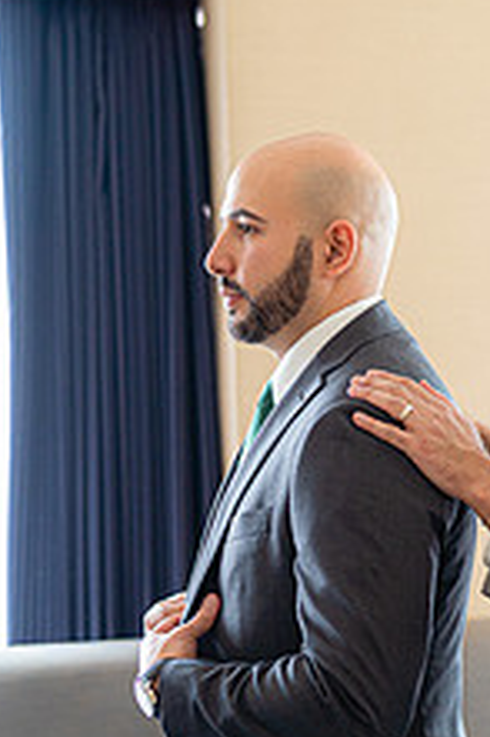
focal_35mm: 102
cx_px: 473
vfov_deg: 20.0
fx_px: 2086
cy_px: 464
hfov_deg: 13.2
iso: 800
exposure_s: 1/160
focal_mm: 50
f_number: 2
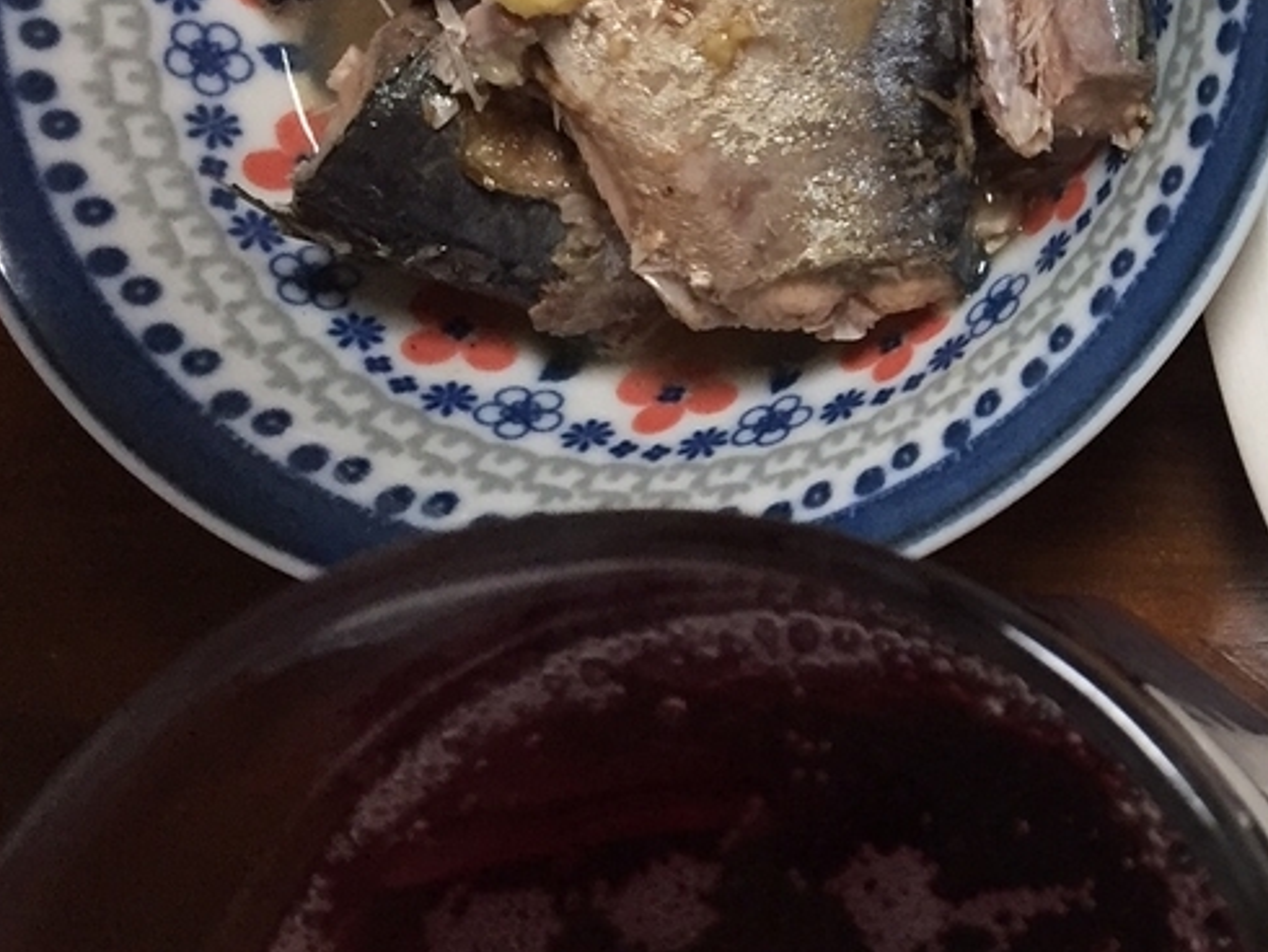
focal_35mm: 71
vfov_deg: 20.7
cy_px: 318
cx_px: 1503
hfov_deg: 24.8
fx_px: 2602
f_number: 2.2
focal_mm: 4.15
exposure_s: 1/30
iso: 125
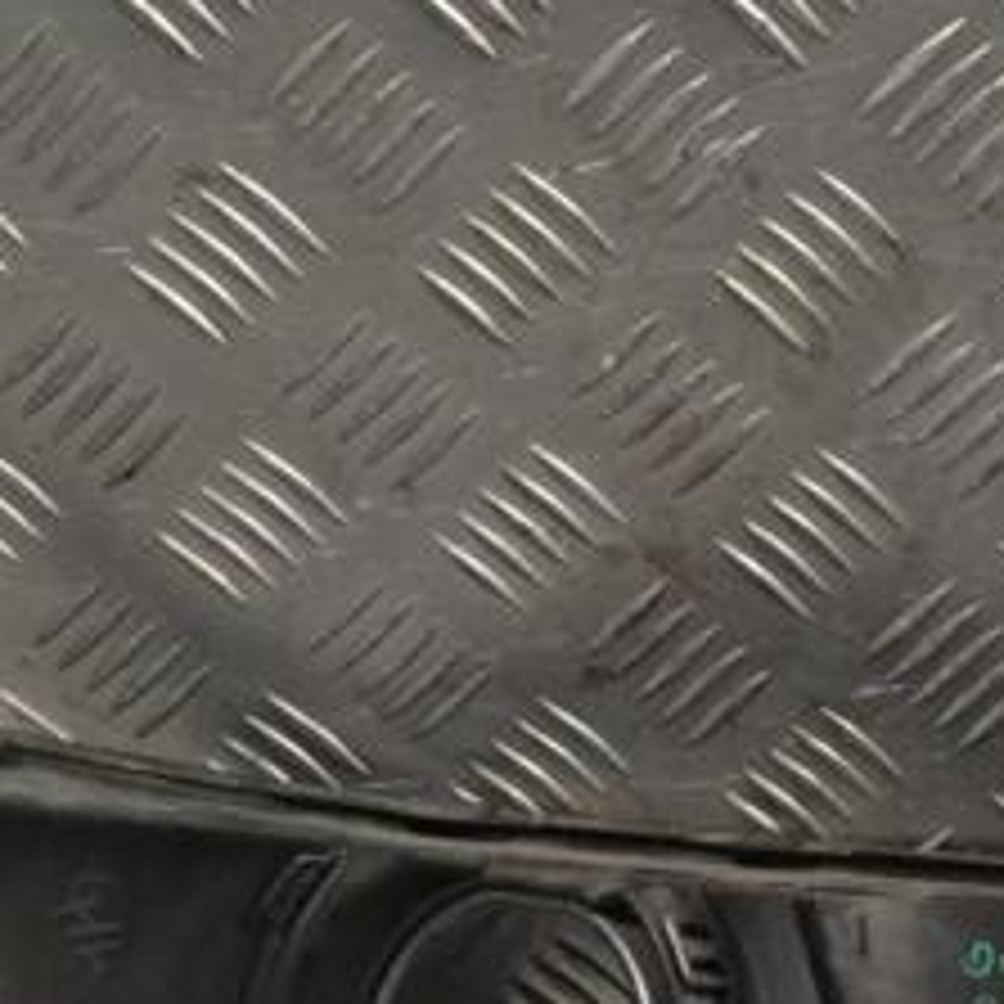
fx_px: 3942
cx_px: 761
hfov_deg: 14.5
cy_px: 882
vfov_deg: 14.4
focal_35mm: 120
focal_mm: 35
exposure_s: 1/320
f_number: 9
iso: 3200
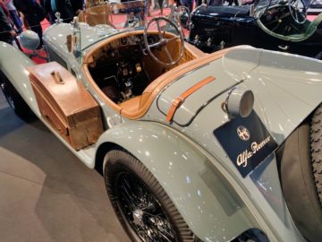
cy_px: 121
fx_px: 242
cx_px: 161
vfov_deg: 53.1
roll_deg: +2.8
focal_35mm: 26
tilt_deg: -28.5
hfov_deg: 67.3
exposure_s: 1/50
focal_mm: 4.25
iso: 320
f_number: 1.8
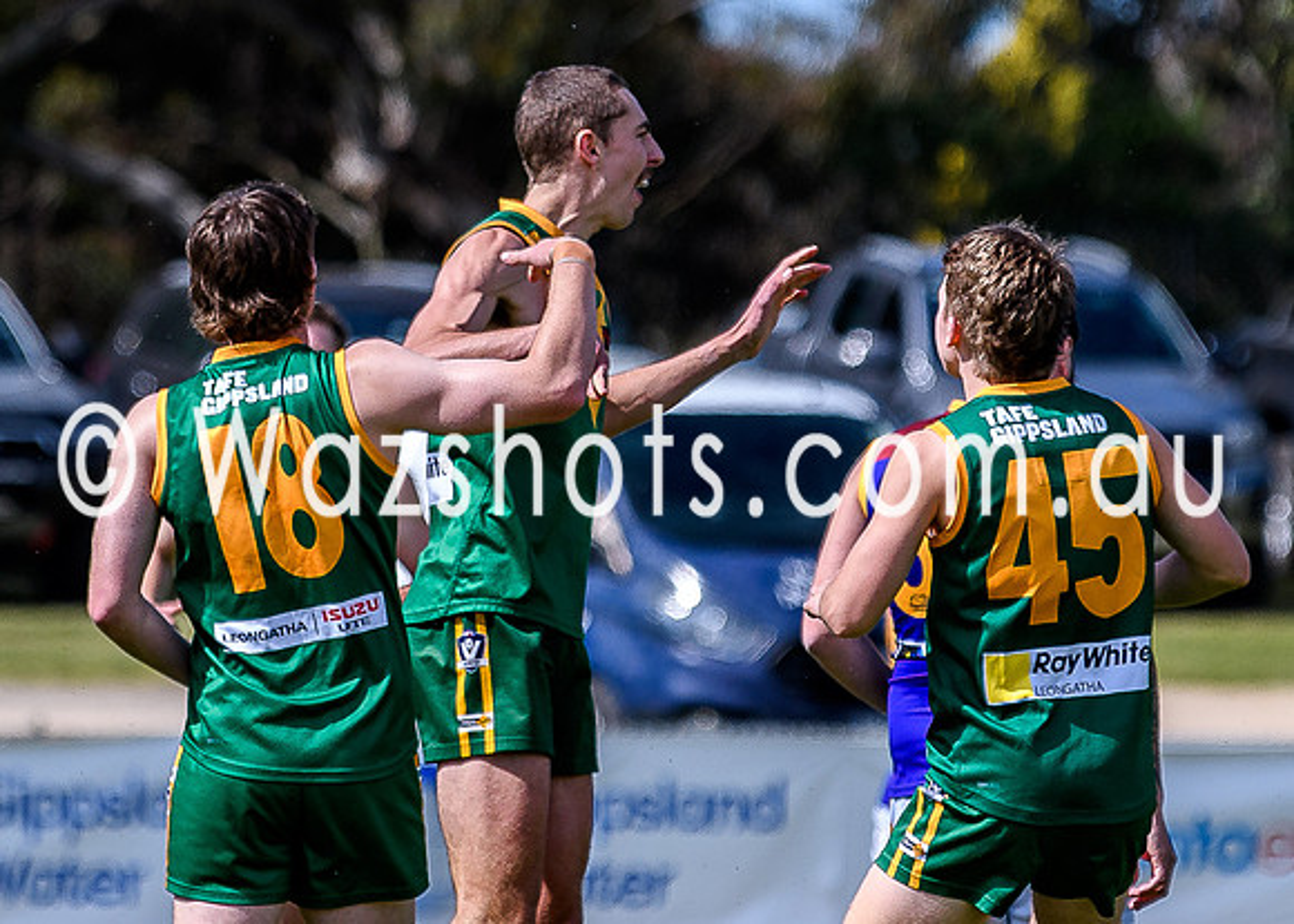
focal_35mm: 718
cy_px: 344
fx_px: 26366
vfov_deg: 2.0
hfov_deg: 2.8
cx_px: 722
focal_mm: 165
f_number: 2.8
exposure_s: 1/3200
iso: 180
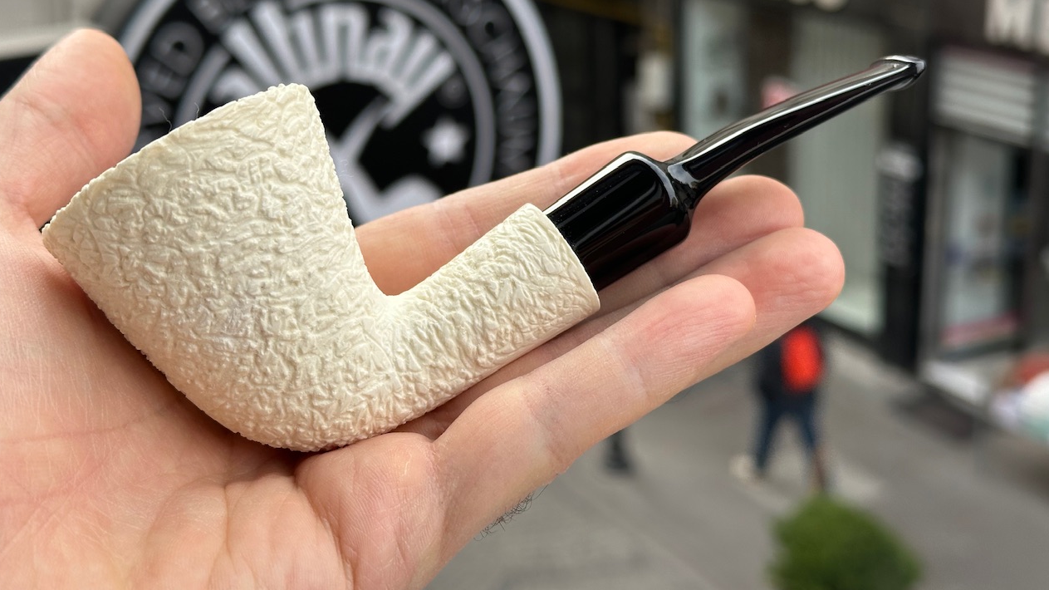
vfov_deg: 22.5
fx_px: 1474
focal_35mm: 53
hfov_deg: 39.2
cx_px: 519
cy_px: 198
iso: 64
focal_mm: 6.86
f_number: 1.78
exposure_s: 1/699
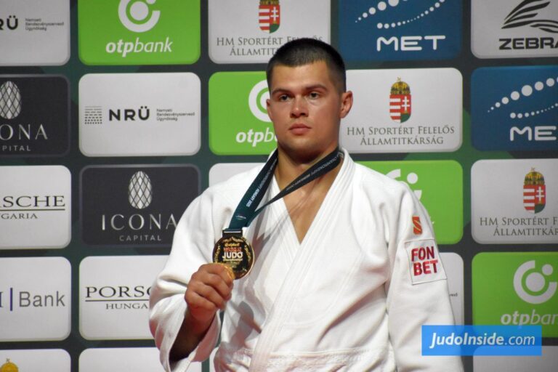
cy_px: 186
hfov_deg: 5.1
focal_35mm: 405
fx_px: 6277
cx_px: 279
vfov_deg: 3.4
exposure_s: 1/800
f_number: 7.1
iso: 6400
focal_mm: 270
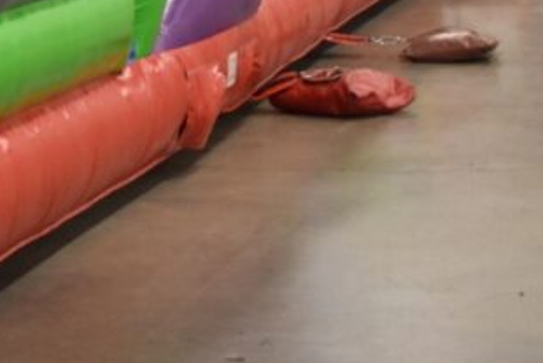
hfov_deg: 12.5
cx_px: -331
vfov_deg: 8.7
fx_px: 2319
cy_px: -222
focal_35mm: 154
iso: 1250
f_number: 4
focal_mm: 31
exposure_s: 1/60
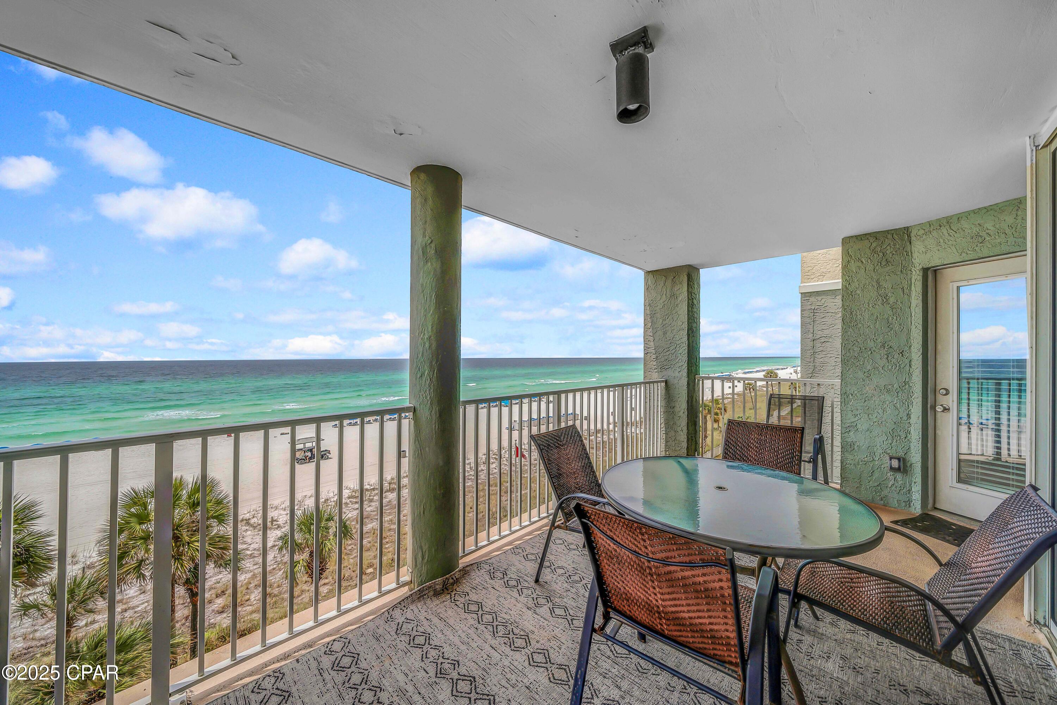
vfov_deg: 90.0
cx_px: 528
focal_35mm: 12
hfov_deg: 112.6
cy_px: 352
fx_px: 352
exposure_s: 1/1250
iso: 100
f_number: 5.6
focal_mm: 12
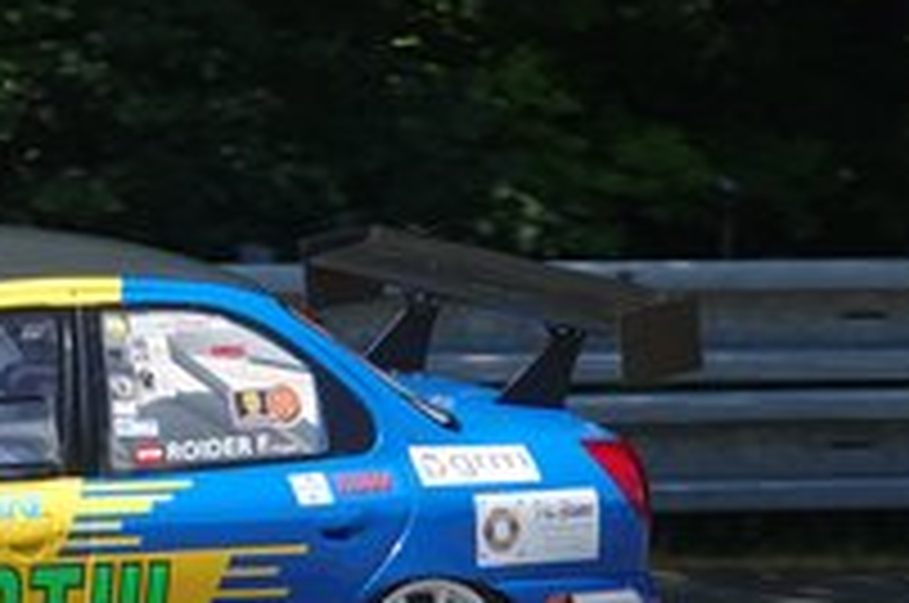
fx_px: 20319
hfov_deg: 2.6
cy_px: 562
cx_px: -99
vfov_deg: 1.7
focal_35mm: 806
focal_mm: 132.24
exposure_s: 1/800
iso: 125
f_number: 4
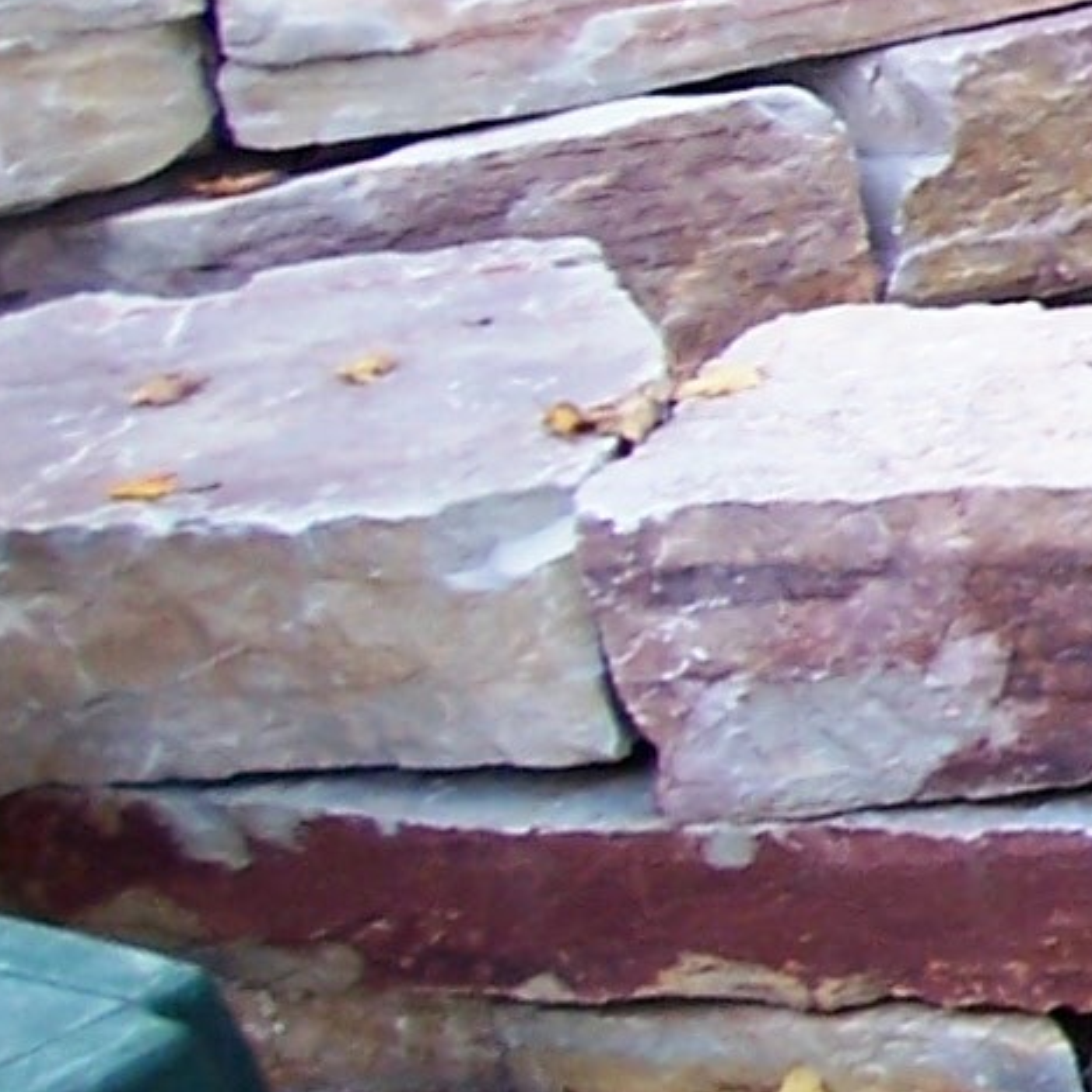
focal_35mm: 112
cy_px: 175
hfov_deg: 11.5
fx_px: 3997
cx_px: 2940
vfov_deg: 15.4
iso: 64
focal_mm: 3.8
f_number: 2.8
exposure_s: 1/100
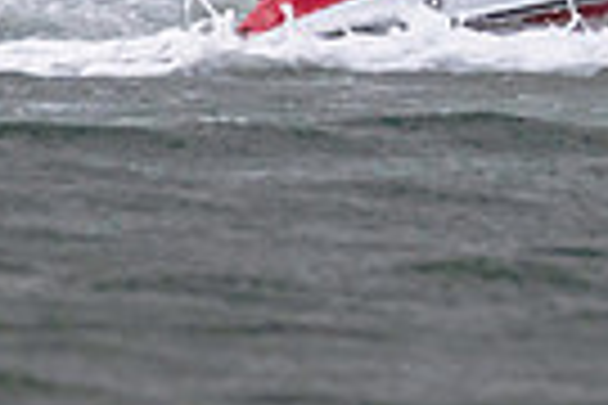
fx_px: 60626
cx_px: 687
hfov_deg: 0.6
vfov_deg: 0.4
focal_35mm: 3590
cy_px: -222
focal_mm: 600
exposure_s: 1/500
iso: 800
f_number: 6.3
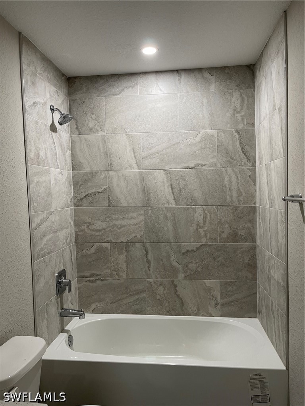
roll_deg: +1.0
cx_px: 152
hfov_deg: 53.1
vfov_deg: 67.3
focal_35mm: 26
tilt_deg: -1.8
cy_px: 203
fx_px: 305
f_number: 1.6
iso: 100
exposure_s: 1/60
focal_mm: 5.1
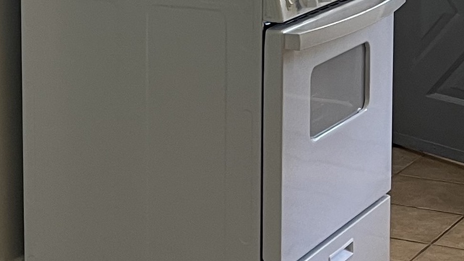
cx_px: -85
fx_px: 1391
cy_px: -21
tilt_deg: -7.2
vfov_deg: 10.6
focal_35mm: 113
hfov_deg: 18.0
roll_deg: +4.0
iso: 125
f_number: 1.6
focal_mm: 5.1
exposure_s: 1/60
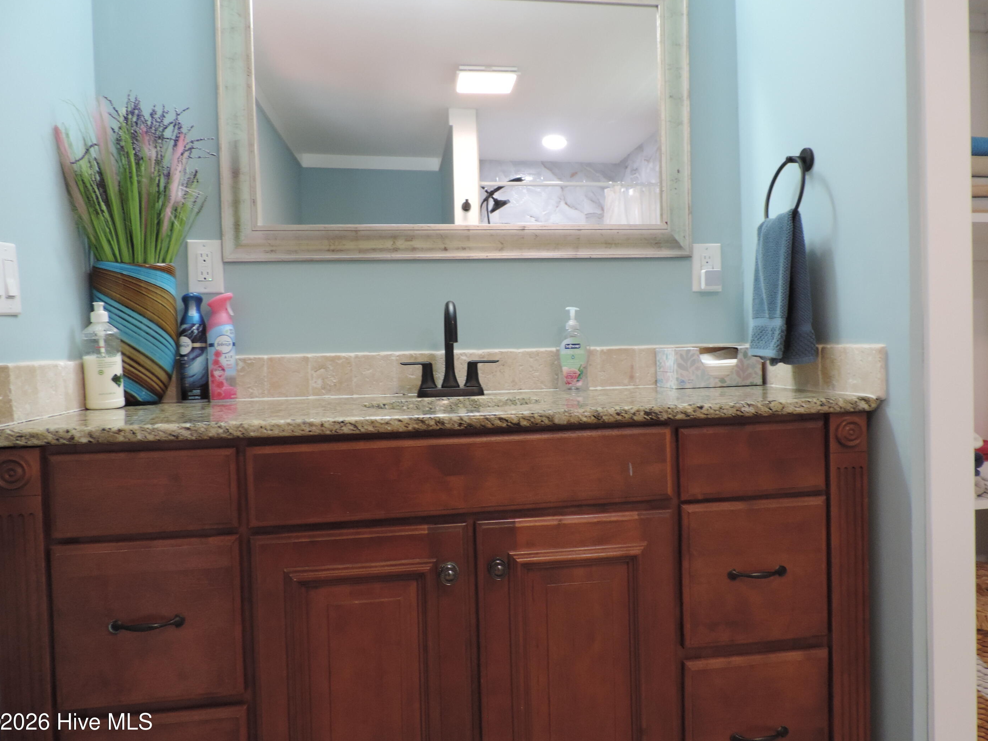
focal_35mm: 26
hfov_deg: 67.3
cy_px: 357
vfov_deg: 53.1
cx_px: 517
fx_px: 742
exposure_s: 1/30
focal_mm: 4.3
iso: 280
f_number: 3
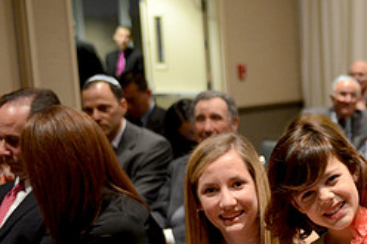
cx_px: 382
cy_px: 208
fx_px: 907
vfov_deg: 15.2
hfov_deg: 21.9
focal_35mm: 89
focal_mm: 38
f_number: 2.8
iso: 2000
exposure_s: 1/60
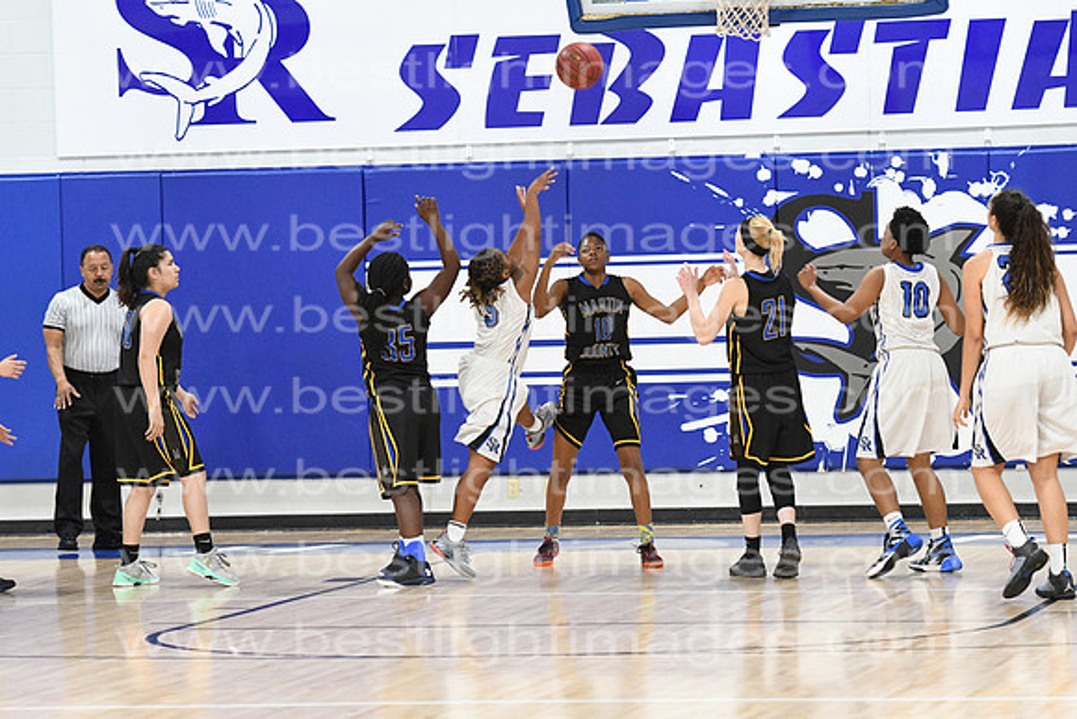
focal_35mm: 174
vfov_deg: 7.9
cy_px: 360
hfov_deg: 11.8
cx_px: 538
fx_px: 5206
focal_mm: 116
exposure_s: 1/640
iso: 5000
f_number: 3.2
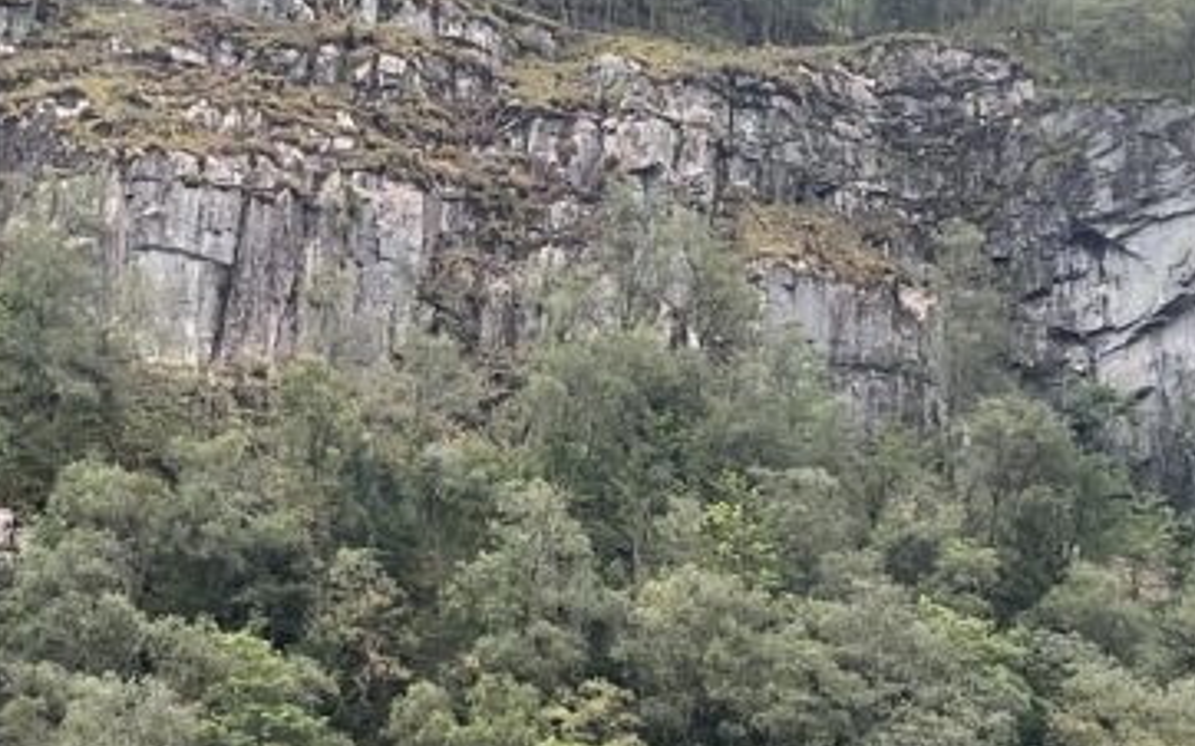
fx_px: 2833
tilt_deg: +13.1
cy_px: 555
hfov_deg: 23.7
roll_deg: +0.4
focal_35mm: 87
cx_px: 390
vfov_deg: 14.9
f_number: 1.8
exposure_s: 1/199
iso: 16
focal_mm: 3
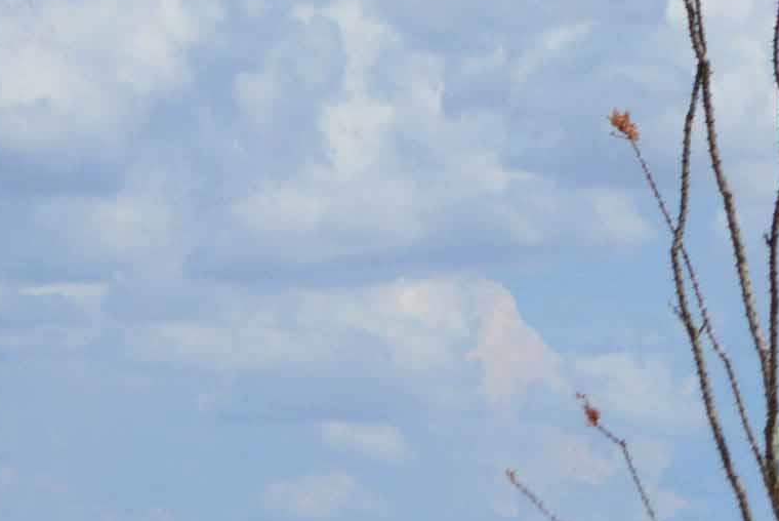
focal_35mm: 325
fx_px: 7037
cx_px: 1240
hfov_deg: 6.2
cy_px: 550
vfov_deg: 4.2
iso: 400
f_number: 7.1
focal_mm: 55
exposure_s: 1/2000
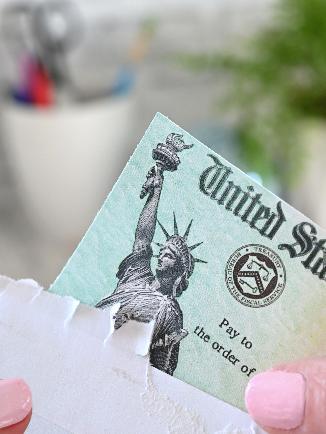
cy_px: 219
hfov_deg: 19.9
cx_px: 279
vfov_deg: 26.7
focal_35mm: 73
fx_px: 917
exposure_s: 1/40
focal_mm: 50
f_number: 7.1
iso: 500
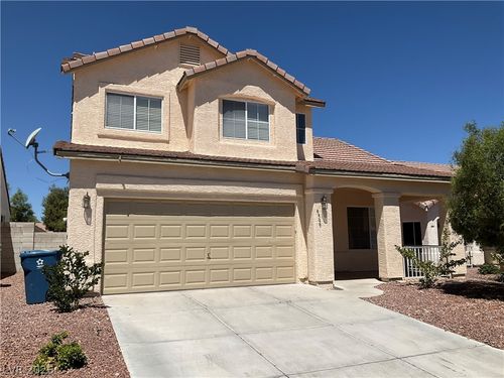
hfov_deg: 61.7
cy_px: 189
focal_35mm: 29
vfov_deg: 48.2
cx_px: 252
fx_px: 422
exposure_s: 1/4405
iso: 25
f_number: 1.8
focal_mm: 3
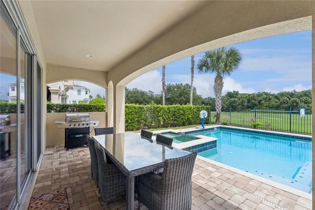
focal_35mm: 15
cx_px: 158
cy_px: 105
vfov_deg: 77.3
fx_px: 131
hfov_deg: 100.4
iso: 400
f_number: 11
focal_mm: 10
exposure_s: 1/500
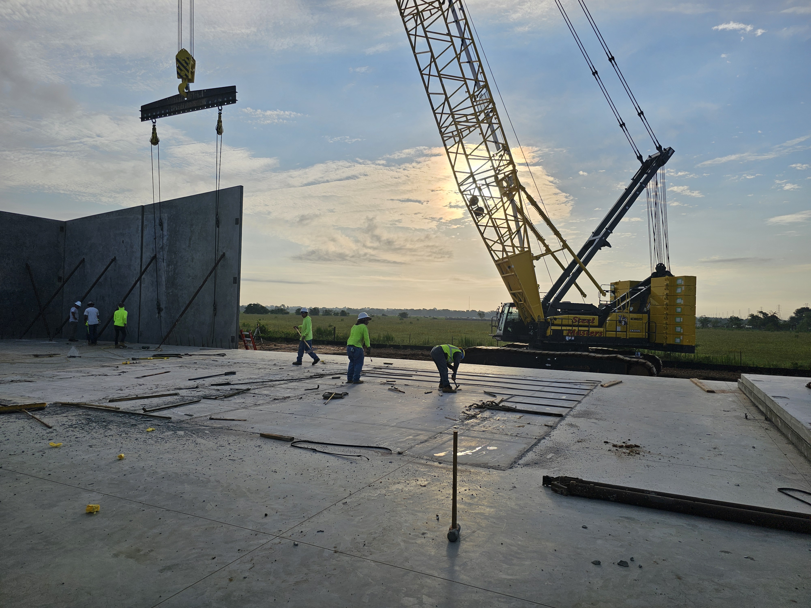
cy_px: 304
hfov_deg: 73.9
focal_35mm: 23
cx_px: 406
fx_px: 539
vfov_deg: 58.9
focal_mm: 6.3
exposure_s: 1/1809
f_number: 1.7
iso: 10
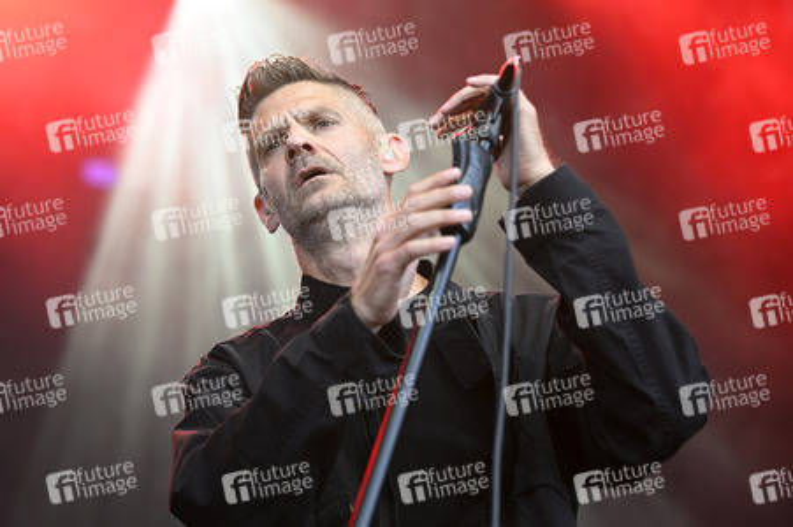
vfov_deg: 13.9
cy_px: 264
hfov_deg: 20.8
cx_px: 396
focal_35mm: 98
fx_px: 2157
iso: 320
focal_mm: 98
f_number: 2.8
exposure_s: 1/400
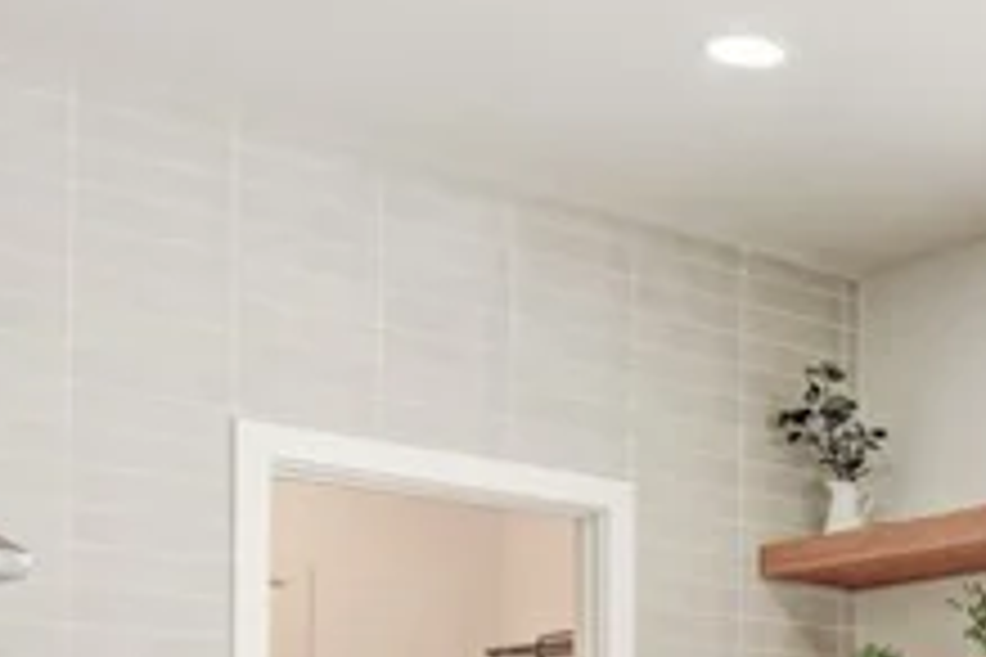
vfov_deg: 18.0
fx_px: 1917
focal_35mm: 70
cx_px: 1270
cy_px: 882
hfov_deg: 25.1
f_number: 9
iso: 400
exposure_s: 1/80
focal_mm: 10
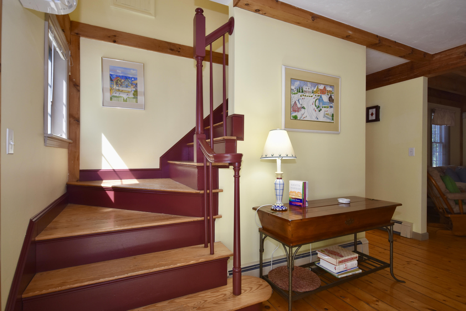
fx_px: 233
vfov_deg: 67.4
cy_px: 156
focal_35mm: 18
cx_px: 233
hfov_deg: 90.0
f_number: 4.5
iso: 320
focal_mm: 12
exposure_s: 1/60
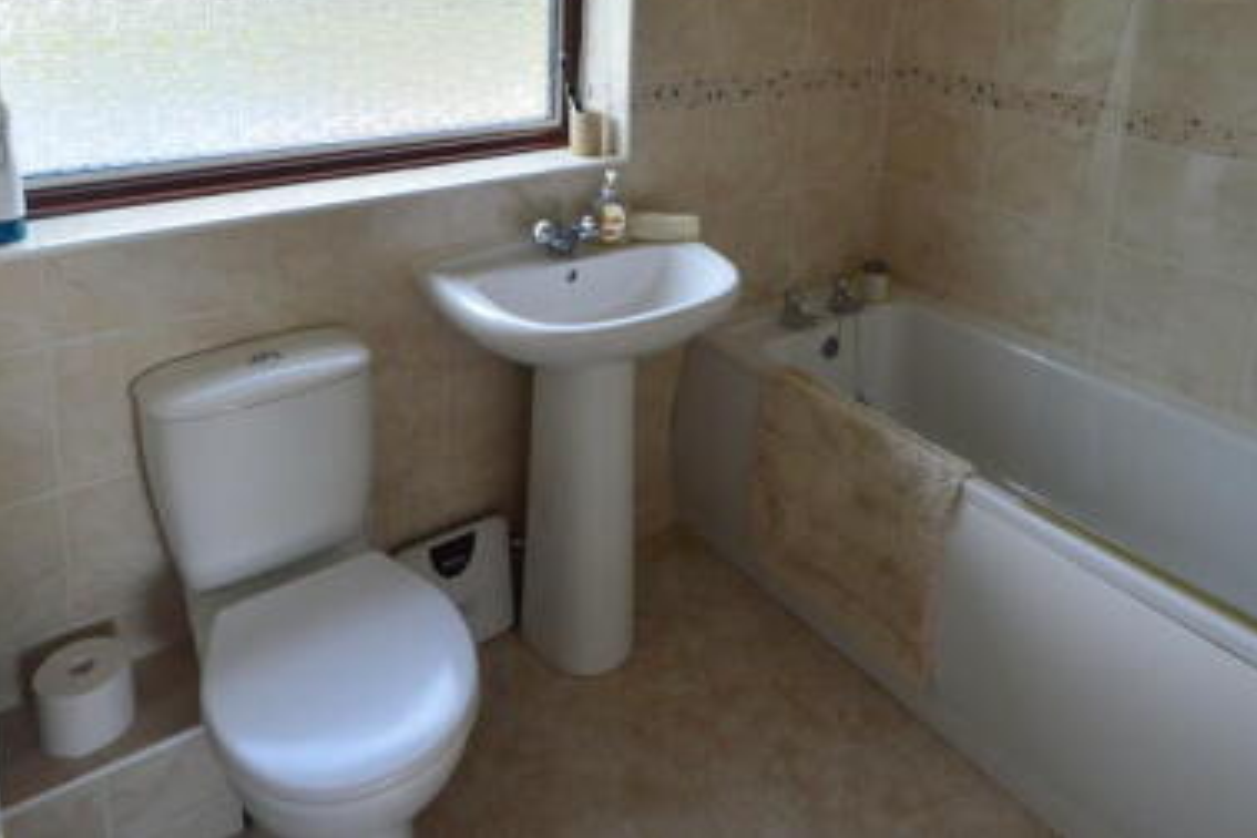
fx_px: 908
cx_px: 705
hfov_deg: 69.1
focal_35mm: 26
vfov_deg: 45.8
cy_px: 116
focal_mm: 10
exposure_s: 1/60
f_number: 8
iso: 400
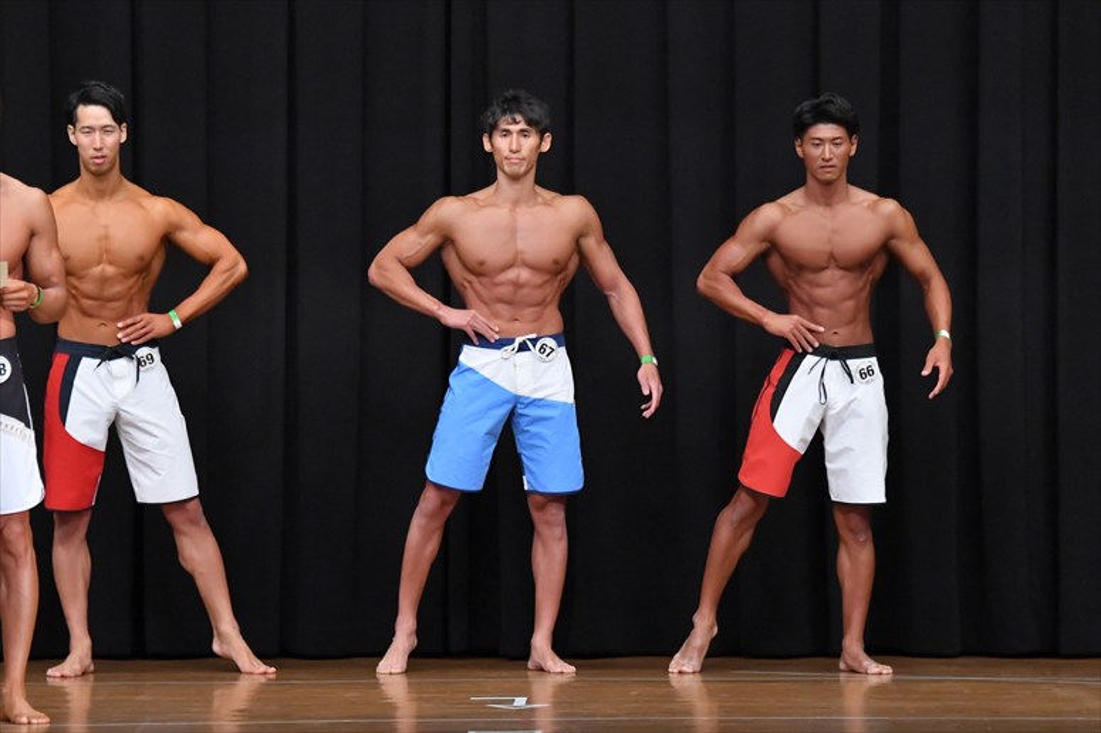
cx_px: 550
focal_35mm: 225
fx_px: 6878
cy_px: 366
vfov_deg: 6.1
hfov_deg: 9.2
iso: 8000
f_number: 5.6
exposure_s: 1/400
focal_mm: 150
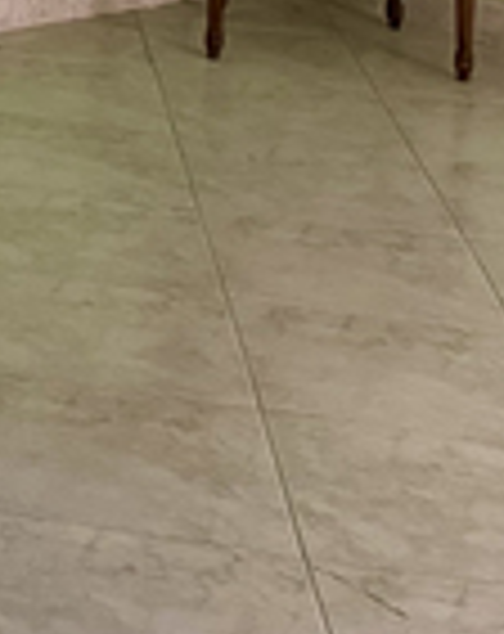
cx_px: -752
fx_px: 2360
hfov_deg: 10.4
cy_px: -533
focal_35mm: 126
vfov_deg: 13.6
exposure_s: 1/60
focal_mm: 6.76
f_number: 1.78
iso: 500
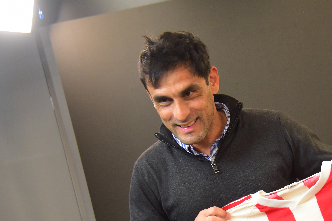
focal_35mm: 67
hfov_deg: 29.5
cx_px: 257
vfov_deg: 20.0
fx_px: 618
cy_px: 192
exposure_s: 1/200
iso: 1600
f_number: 4
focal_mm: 38
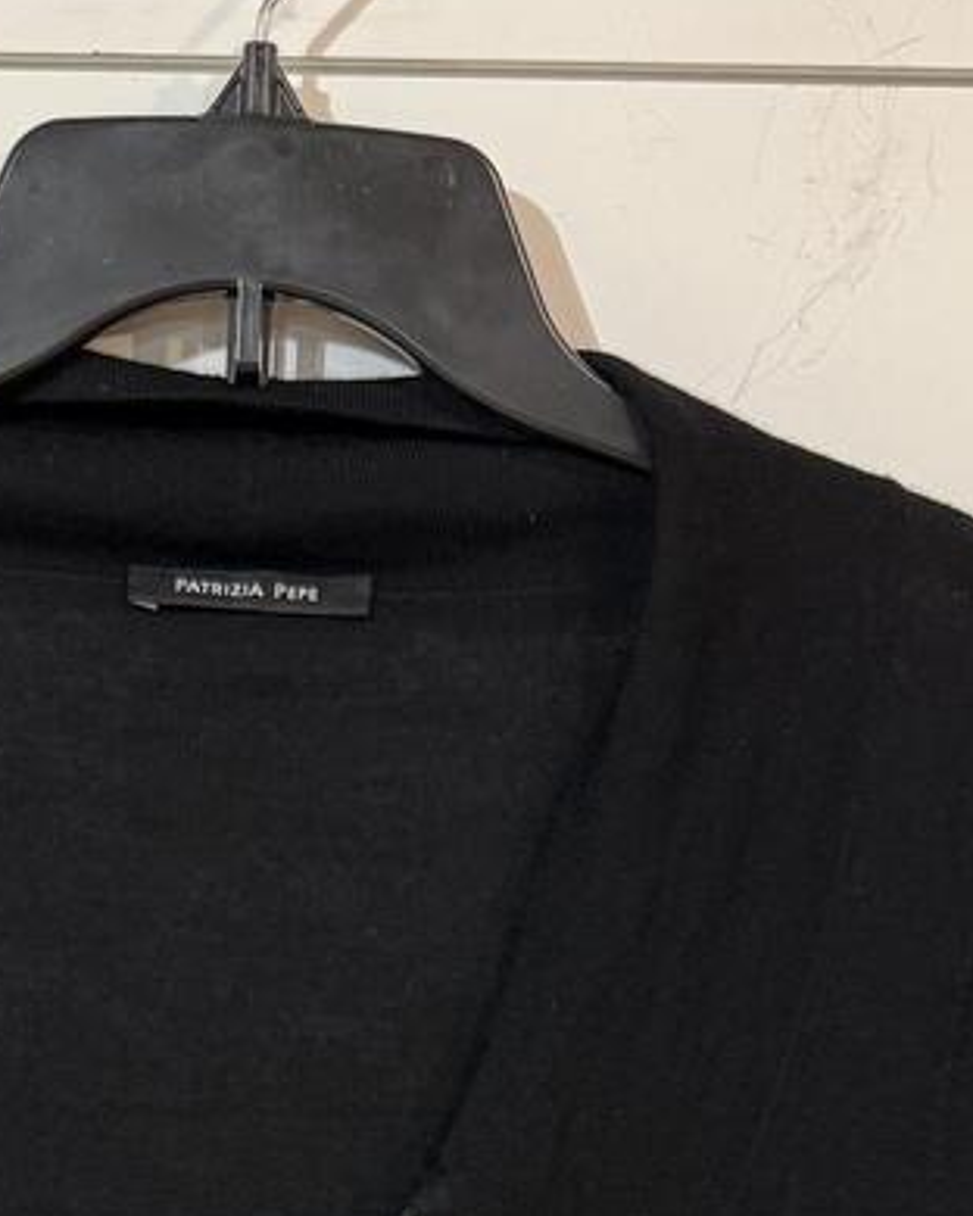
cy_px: 1788
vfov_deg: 20.6
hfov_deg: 19.1
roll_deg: +0.0
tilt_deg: -12.6
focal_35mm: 80
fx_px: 2880
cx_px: 315
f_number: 1.78
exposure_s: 1/60
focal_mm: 6.76
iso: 200
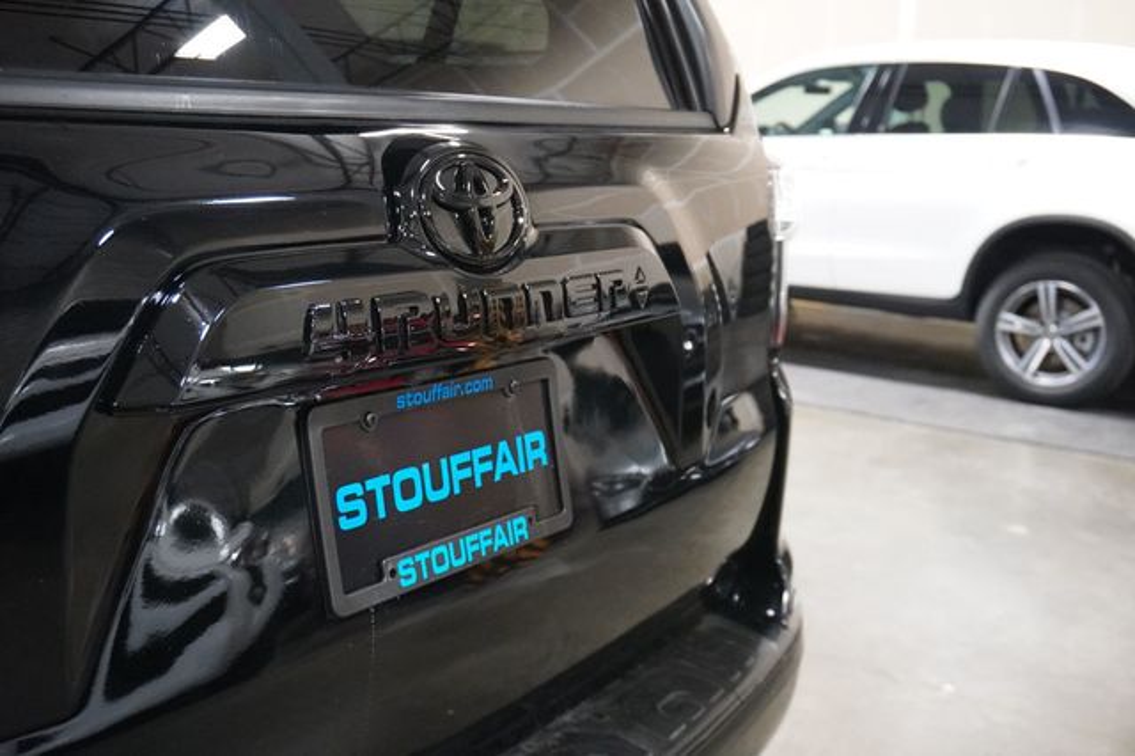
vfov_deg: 33.0
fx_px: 1276
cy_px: 378
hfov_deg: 47.9
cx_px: 568
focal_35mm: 40
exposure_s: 1/60
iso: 6400
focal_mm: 27
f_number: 4.5
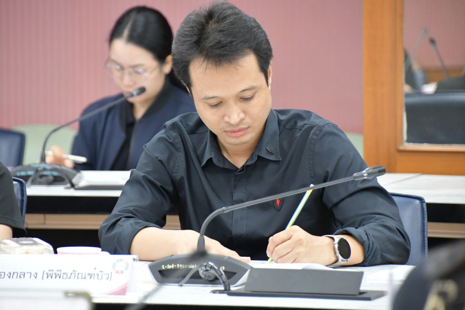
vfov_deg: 4.7
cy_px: 155
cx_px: 232
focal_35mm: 292
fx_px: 3772
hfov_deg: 7.1
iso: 4500
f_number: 6.3
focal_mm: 195
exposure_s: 1/125
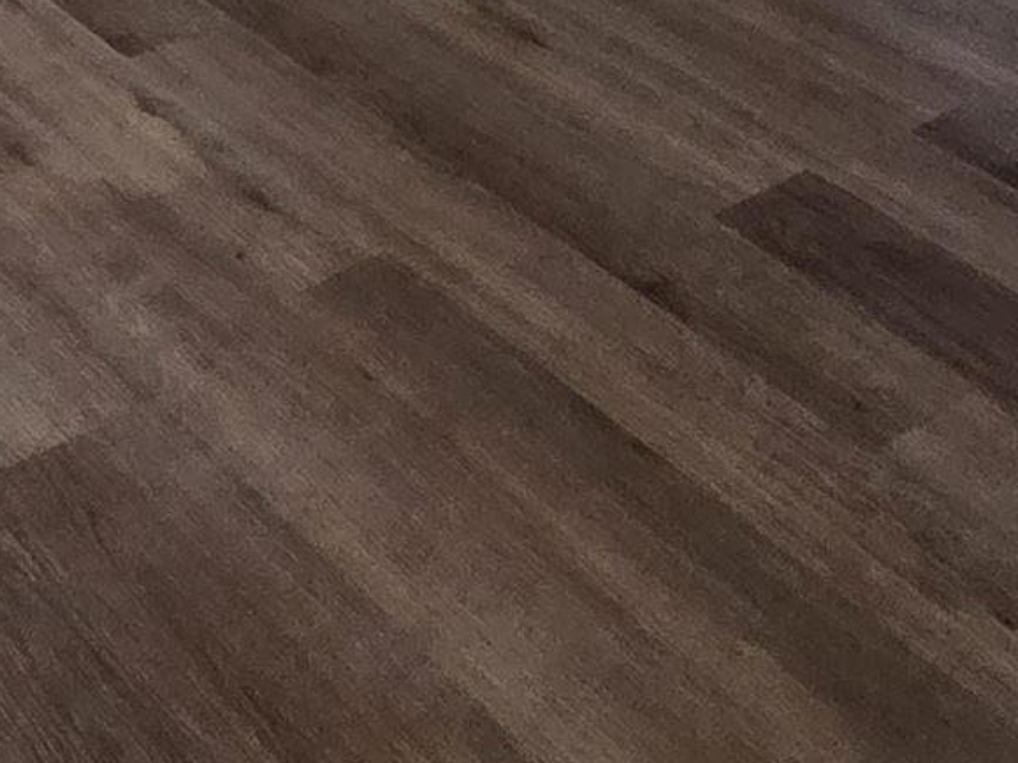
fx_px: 2029
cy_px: -1062
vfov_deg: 14.3
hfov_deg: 27.0
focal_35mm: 69
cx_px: 62
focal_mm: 2.2
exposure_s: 1/120
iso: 320
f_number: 2.2
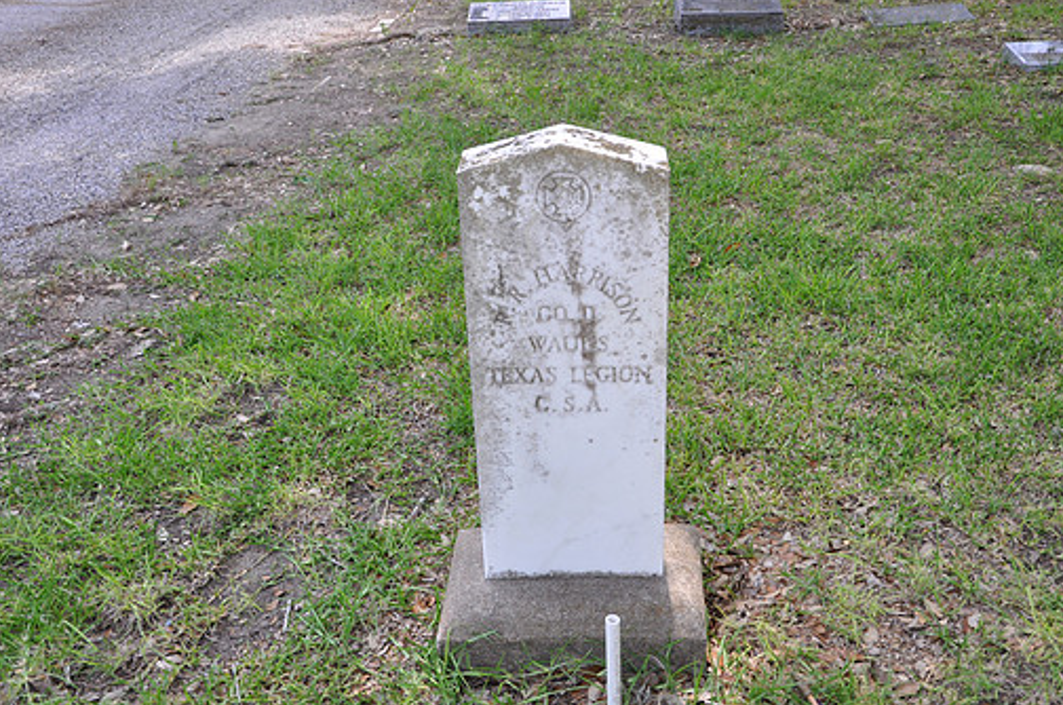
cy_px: 316
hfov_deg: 50.7
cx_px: 572
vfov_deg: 34.9
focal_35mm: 38
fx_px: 1120
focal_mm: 22
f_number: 5.6
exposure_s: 1/30
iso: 220
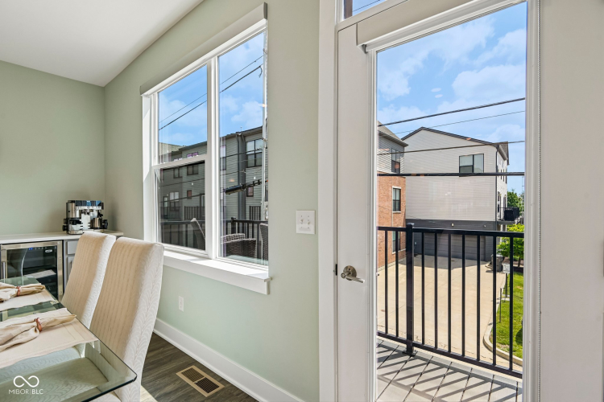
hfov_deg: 96.7
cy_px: 201
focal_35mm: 16
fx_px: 268
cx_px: 302
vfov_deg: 73.7
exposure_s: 1/160
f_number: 8
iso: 100
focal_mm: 16
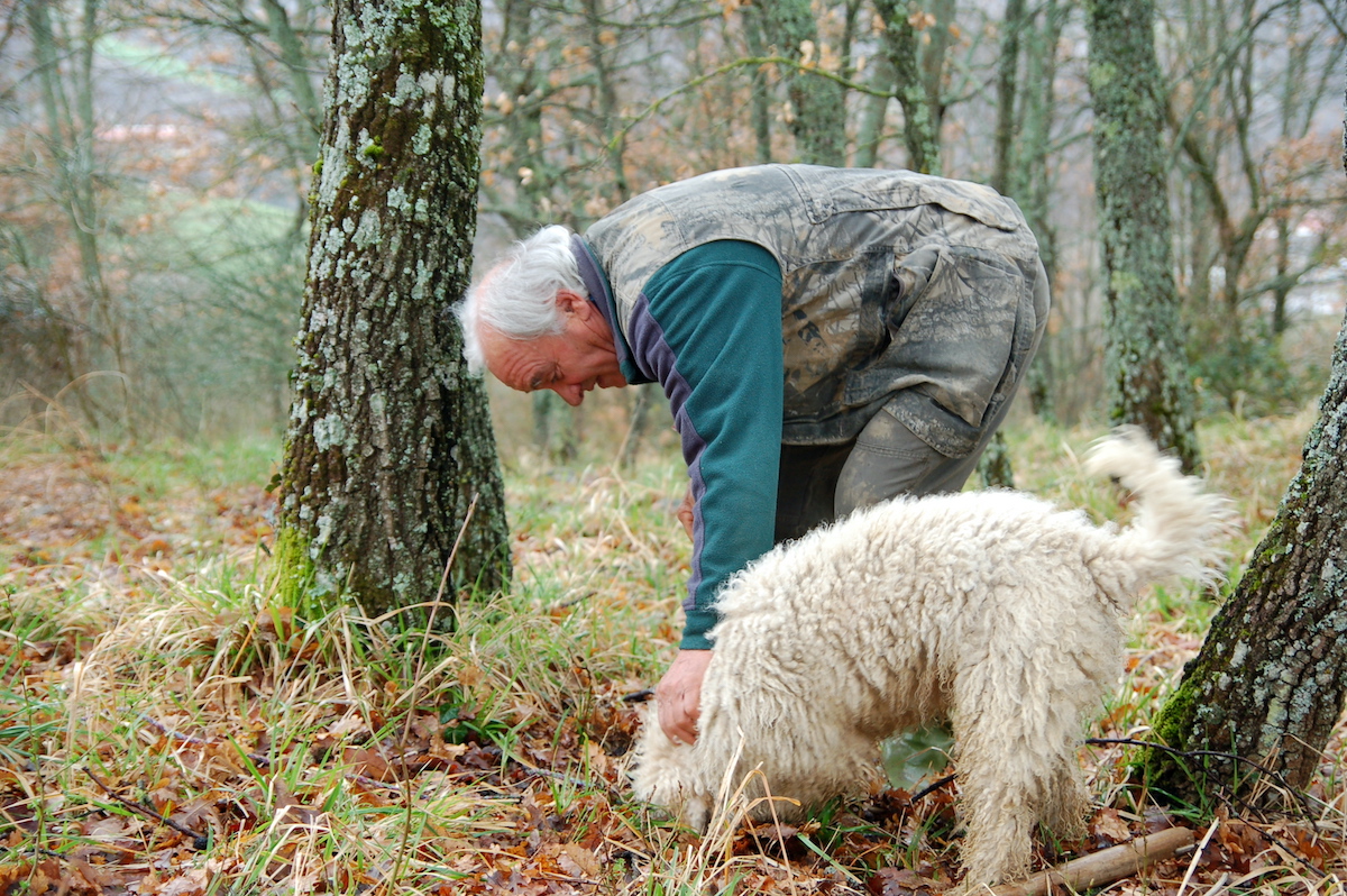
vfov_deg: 23.7
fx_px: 2131
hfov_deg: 35.1
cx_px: 674
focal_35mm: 57
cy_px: 448
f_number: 4
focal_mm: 38
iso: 400
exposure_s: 1/60
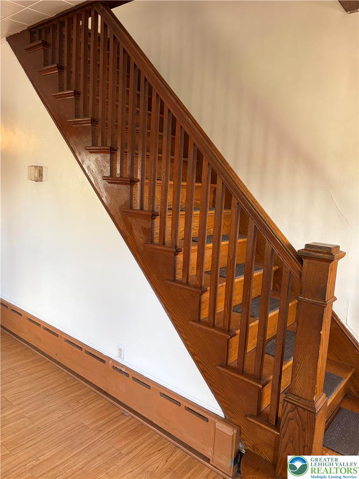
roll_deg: -3.7
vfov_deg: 67.3
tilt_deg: -5.7
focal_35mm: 26
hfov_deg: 53.1
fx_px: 360
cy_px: 240
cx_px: 180
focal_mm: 5.96
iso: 125
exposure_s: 1/60
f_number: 1.6
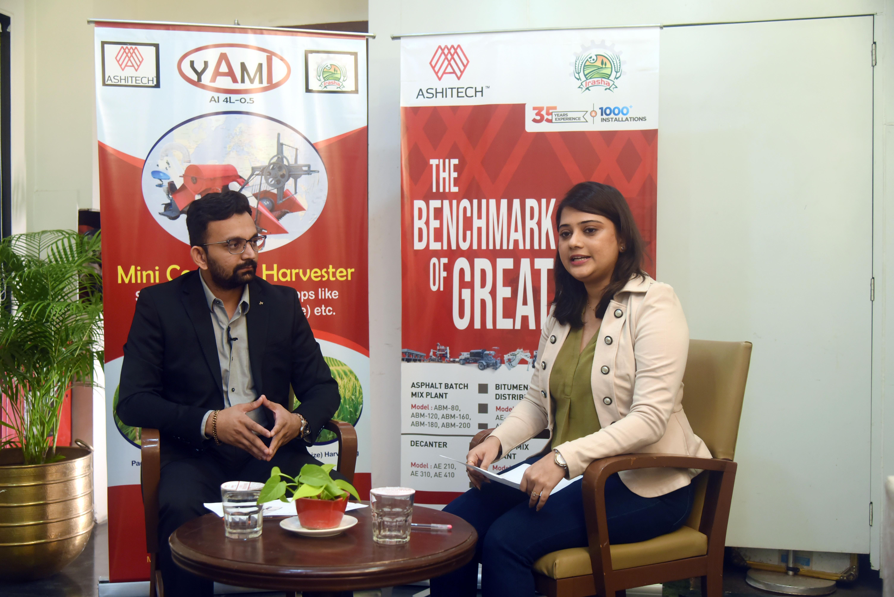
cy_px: 298
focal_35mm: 40
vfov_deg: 33.4
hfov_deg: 48.4
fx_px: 994
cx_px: 447
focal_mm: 40
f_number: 4
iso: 1250
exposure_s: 1/125
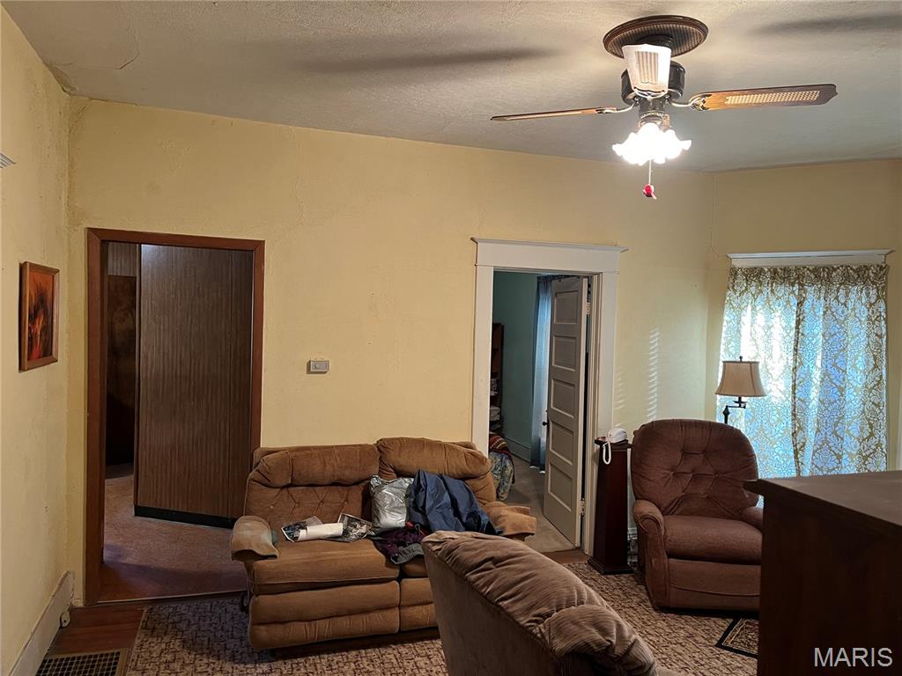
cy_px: 338
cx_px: 451
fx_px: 677
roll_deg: -2.4
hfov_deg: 67.3
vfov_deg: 53.1
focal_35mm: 26
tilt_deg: -3.1
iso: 250
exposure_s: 1/60
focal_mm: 5.1
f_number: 1.6
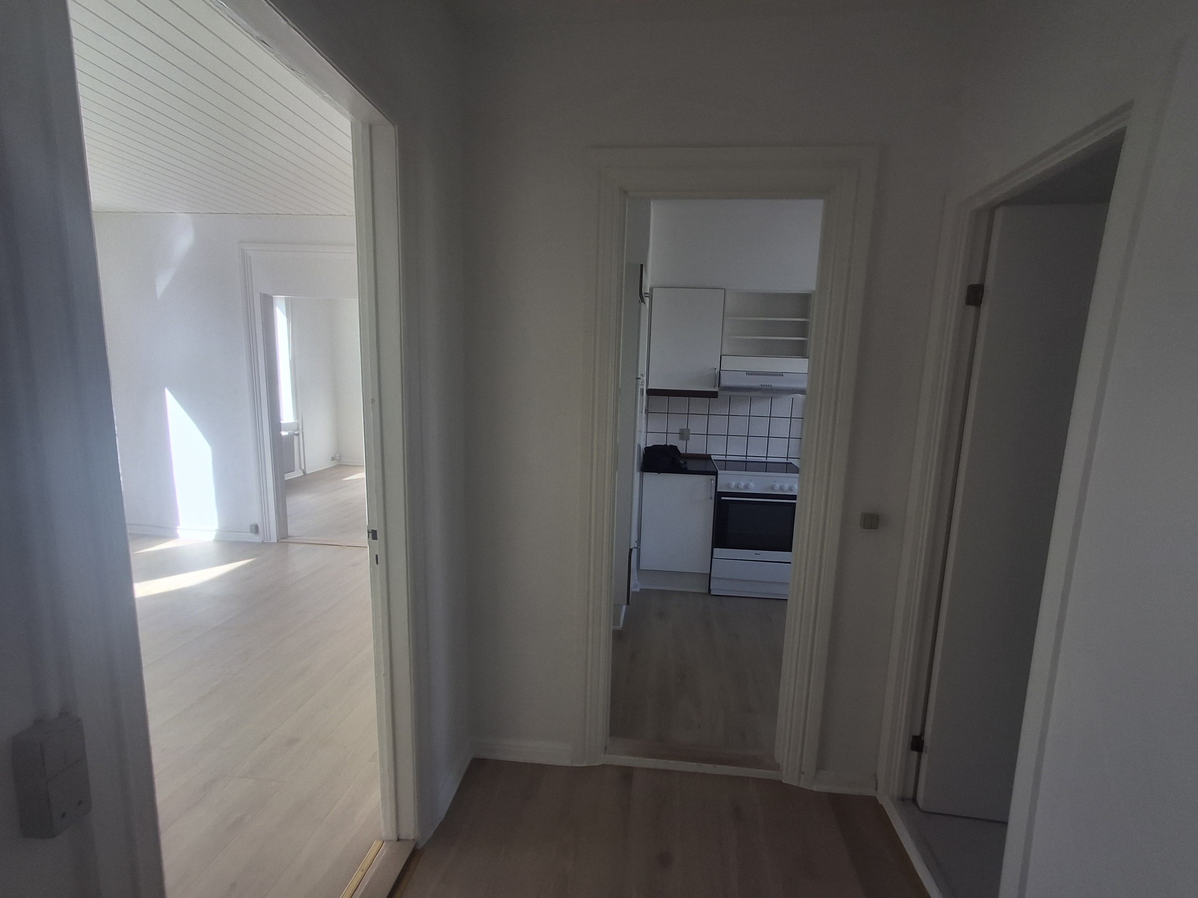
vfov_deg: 78.1
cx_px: 599
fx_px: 554
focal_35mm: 16
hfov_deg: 94.5
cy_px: 449
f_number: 2.2
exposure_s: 1/126
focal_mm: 1.64
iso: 40
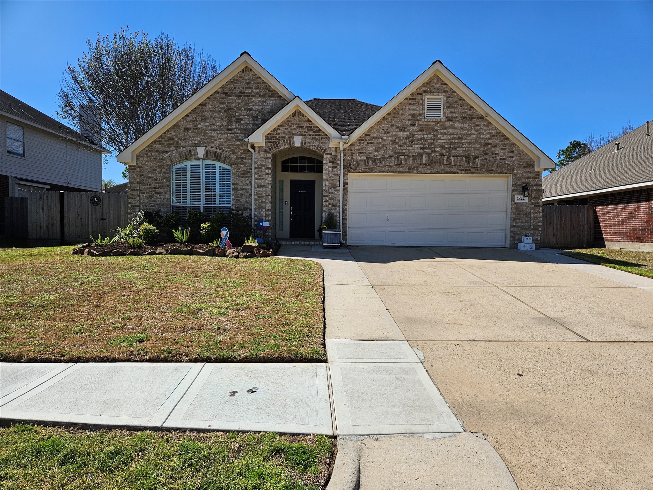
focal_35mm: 23
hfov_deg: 73.9
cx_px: 326
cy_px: 245
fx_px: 434
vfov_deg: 58.9
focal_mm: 5.4
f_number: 1.8
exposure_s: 1/2537
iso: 25
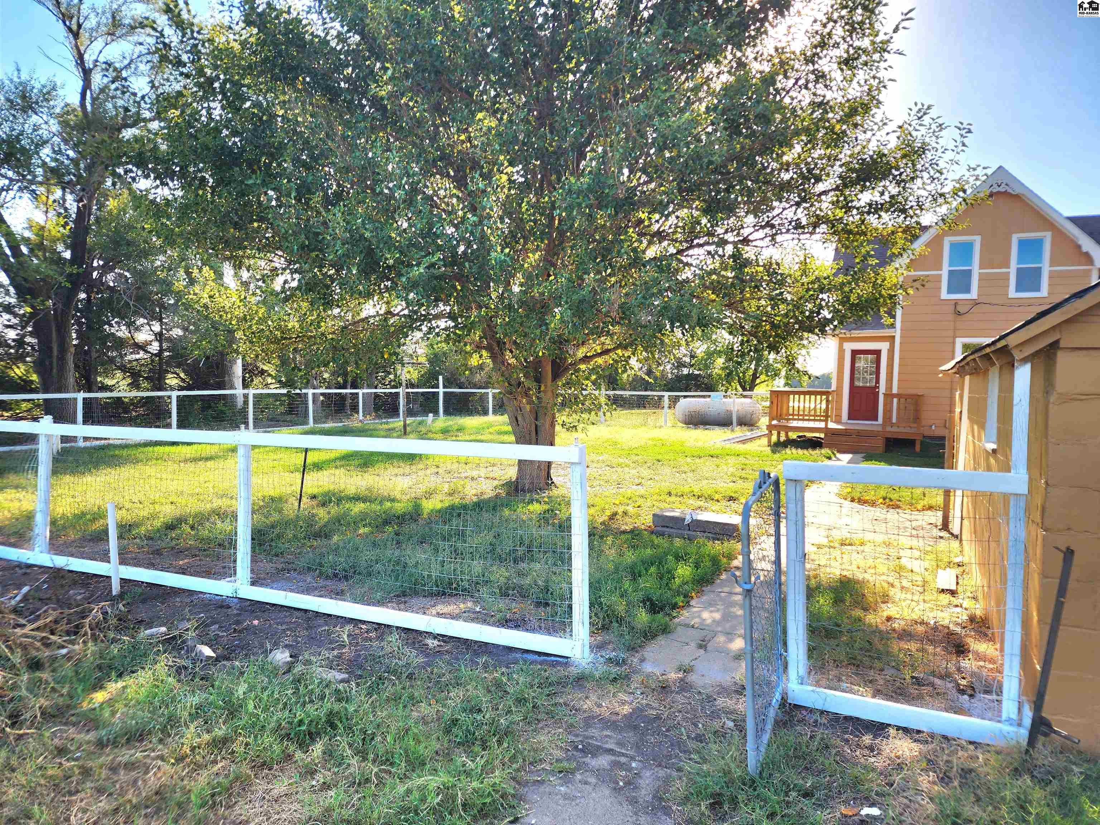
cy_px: 412
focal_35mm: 23
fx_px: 731
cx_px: 550
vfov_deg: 58.9
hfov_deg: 73.9
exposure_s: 1/323
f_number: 1.8
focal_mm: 6.4
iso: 12
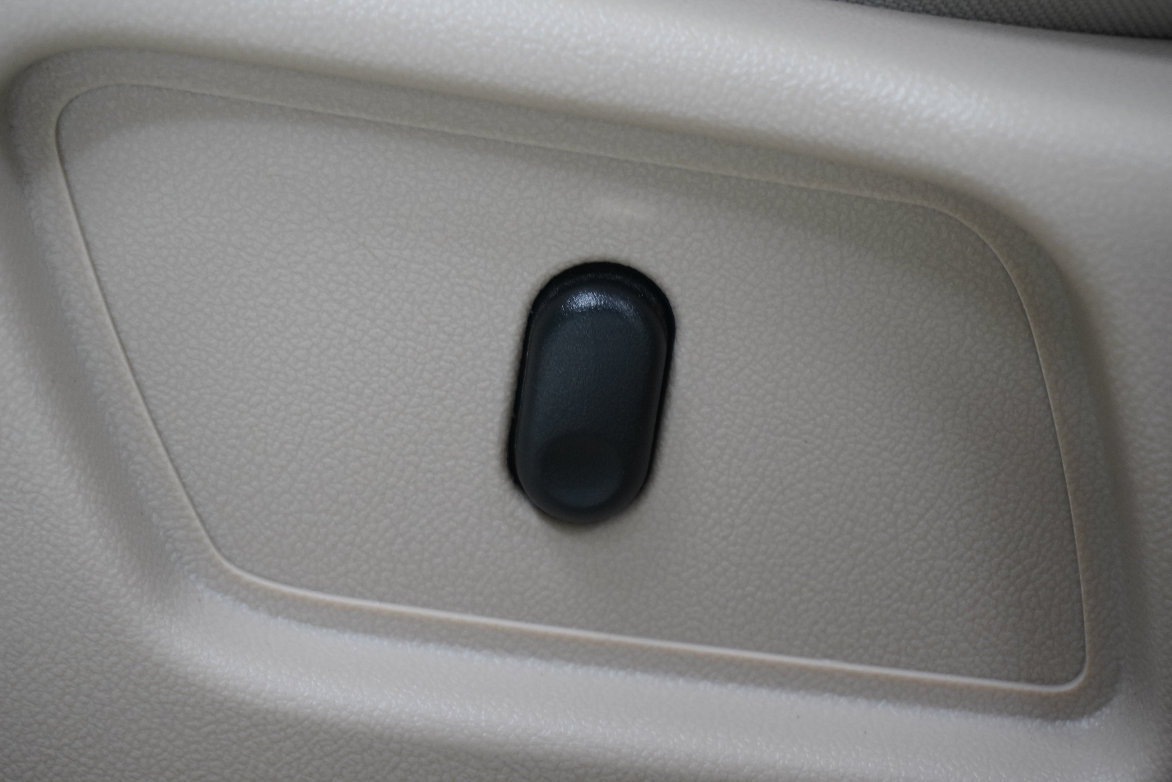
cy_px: 391
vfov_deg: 18.2
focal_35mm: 75
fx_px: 2442
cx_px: 586
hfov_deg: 27.0
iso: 800
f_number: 5.6
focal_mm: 50
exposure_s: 1/80
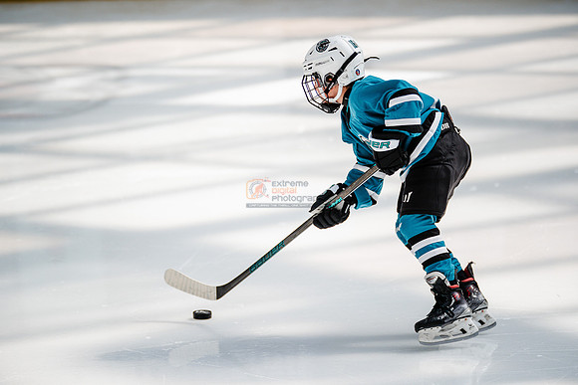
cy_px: 192
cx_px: 289
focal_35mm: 186
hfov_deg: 11.1
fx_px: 2987
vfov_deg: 7.4
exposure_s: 1/3200
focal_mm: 186
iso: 1250
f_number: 3.2
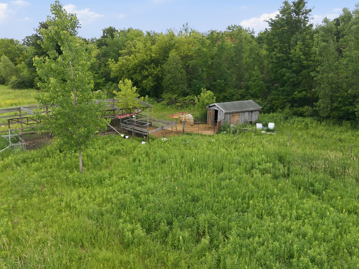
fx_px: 321
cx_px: 172
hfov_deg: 58.3
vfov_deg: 45.4
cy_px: 135
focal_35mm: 31
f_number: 1.8
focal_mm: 8.7
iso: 200
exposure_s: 1/1600
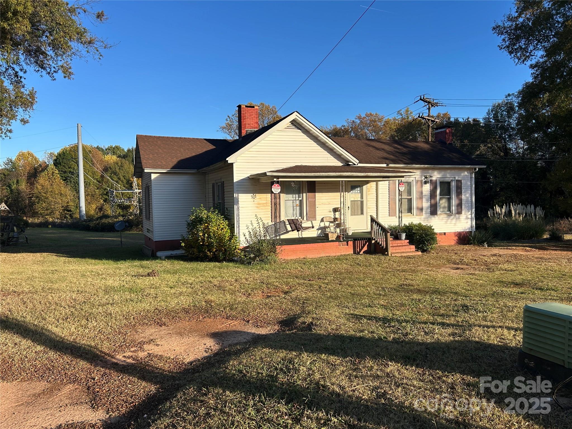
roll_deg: +1.2
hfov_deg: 67.3
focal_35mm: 26
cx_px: 286
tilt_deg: -0.2
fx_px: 430
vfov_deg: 53.1
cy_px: 214
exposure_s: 1/2571
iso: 50
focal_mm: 5.7
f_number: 1.5
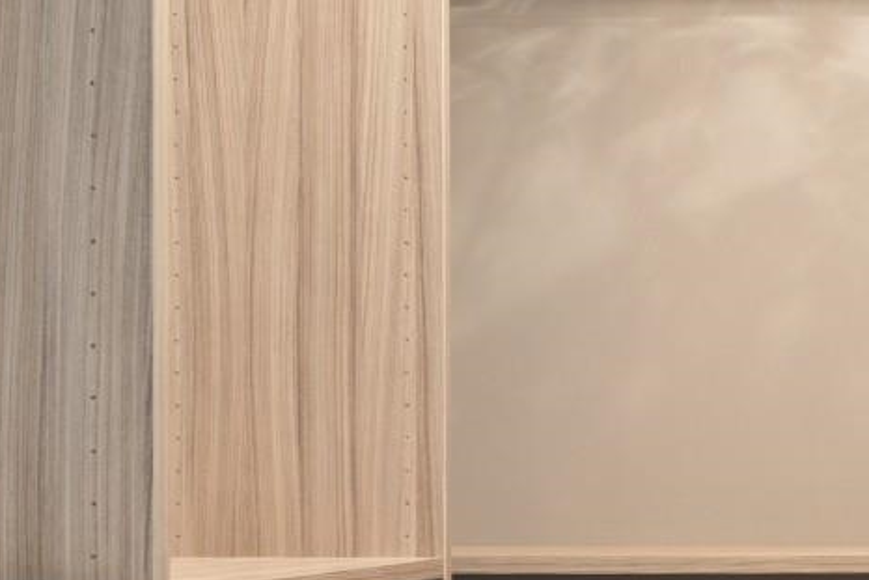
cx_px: 917
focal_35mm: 66
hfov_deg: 28.2
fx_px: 1594
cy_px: 468
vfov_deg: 20.4
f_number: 4.8
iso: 100
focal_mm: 13
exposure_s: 1.3
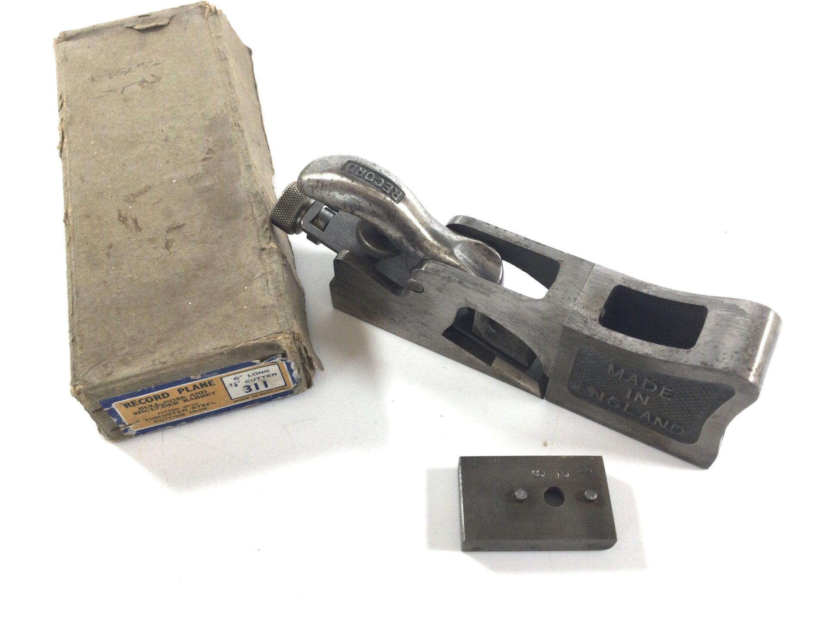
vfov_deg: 45.4
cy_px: 310
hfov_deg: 58.4
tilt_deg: -53.9
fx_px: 741
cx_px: 414
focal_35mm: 31
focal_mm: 3.3
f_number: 2.4
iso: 32
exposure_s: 1/100
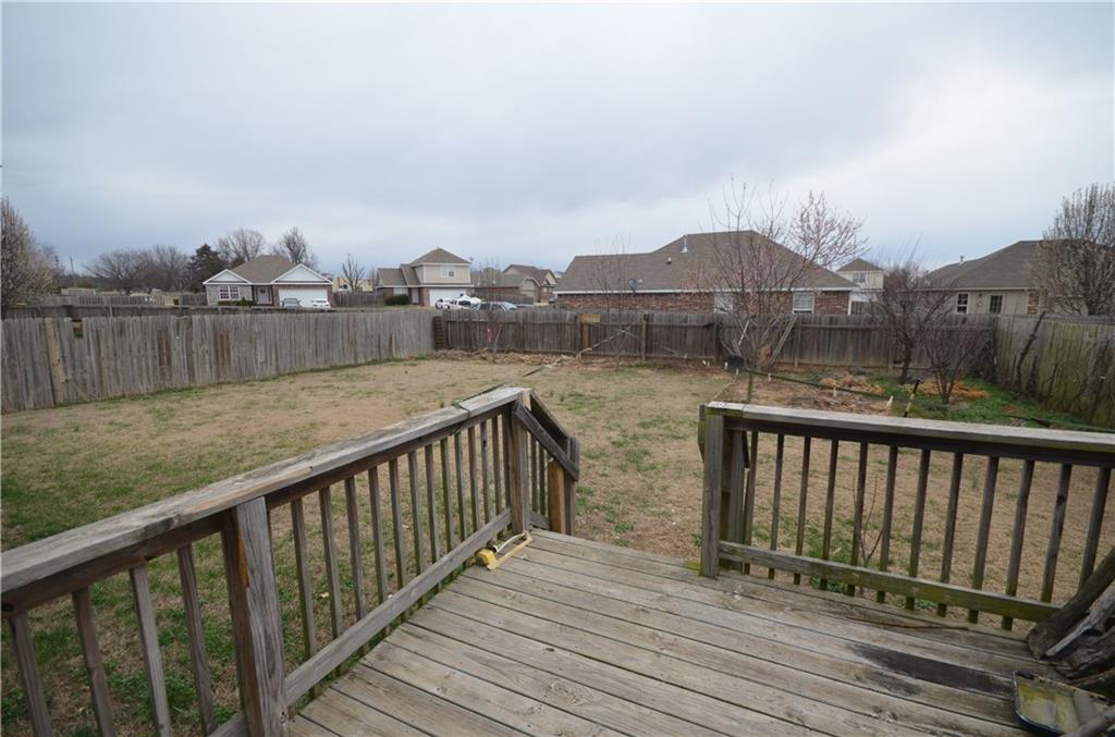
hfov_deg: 100.5
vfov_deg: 77.0
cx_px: 558
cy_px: 368
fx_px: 463
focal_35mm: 15
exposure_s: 1/200
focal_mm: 10
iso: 200
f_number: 7.1
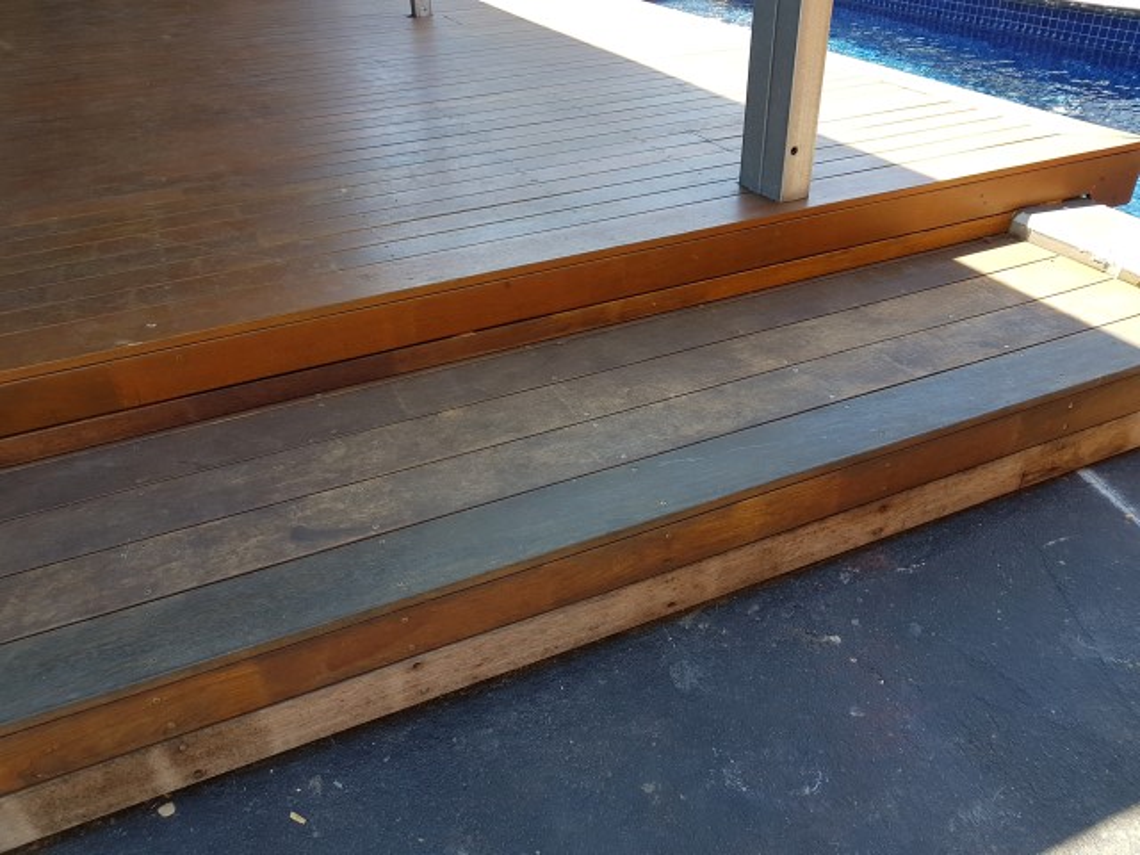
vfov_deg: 53.1
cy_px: 428
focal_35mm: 26
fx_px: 856
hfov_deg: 67.3
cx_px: 570
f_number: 1.7
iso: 40
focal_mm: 4.2
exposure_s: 1/278
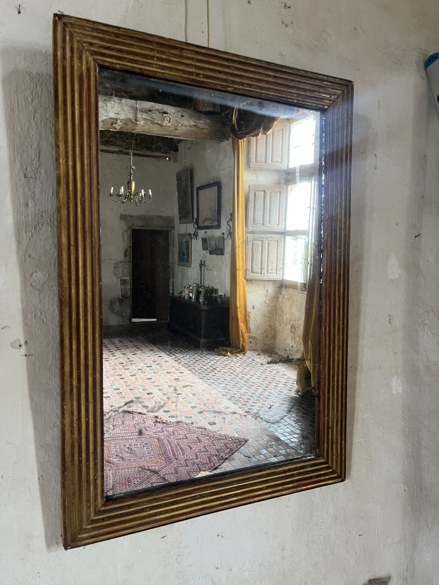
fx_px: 440
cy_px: 292
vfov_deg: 67.3
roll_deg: +2.2
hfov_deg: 53.1
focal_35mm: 26
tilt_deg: -0.2
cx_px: 220
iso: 125
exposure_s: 1/61
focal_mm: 5.1
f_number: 1.6
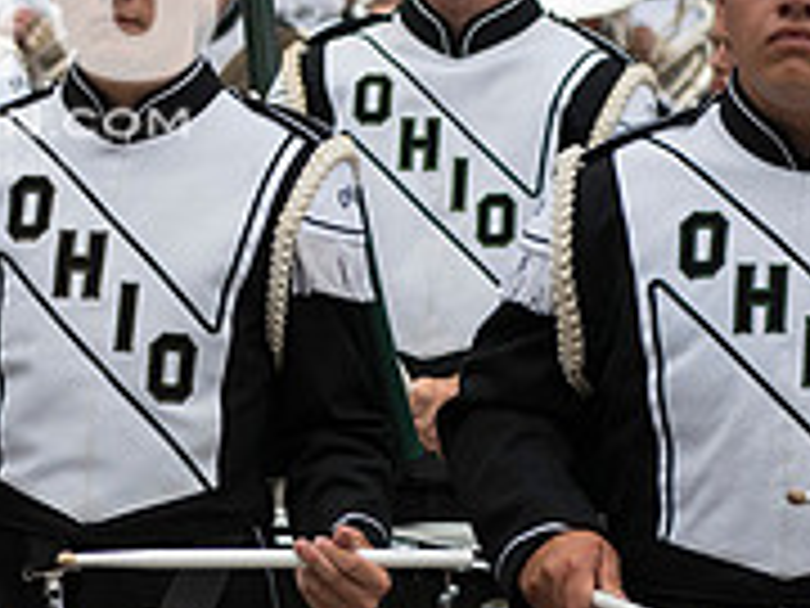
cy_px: -38
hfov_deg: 9.0
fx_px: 5078
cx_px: -122
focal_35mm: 217
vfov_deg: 6.8
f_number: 3.5
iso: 1600
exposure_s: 1/3200
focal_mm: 70
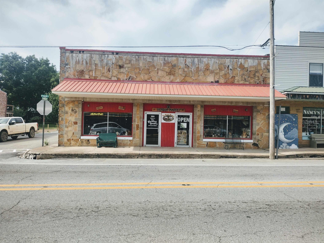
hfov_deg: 65.3
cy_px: 122
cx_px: 162
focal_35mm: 27
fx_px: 253
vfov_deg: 51.4
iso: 100
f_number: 1.7
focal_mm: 4.71
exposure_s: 1/2118
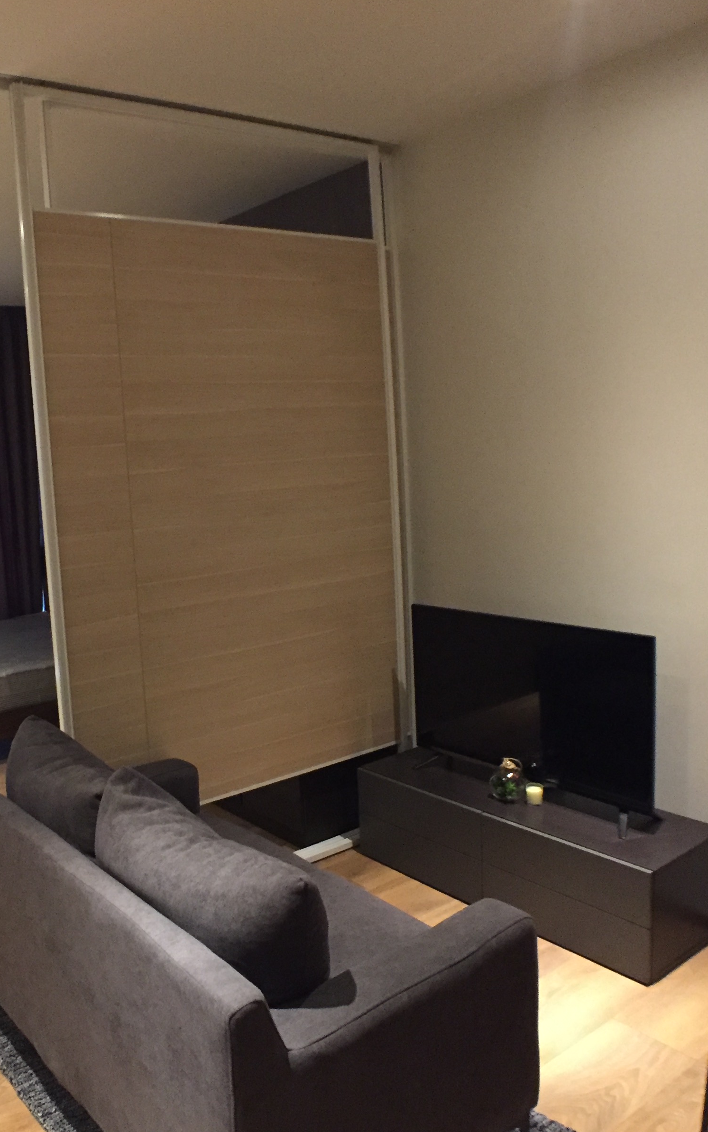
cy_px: 568
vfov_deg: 47.2
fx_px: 1297
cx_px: 218
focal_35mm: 42
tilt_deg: -5.9
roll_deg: +1.5
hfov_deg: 30.2
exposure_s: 1/17
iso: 320
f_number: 2.2
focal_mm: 4.15
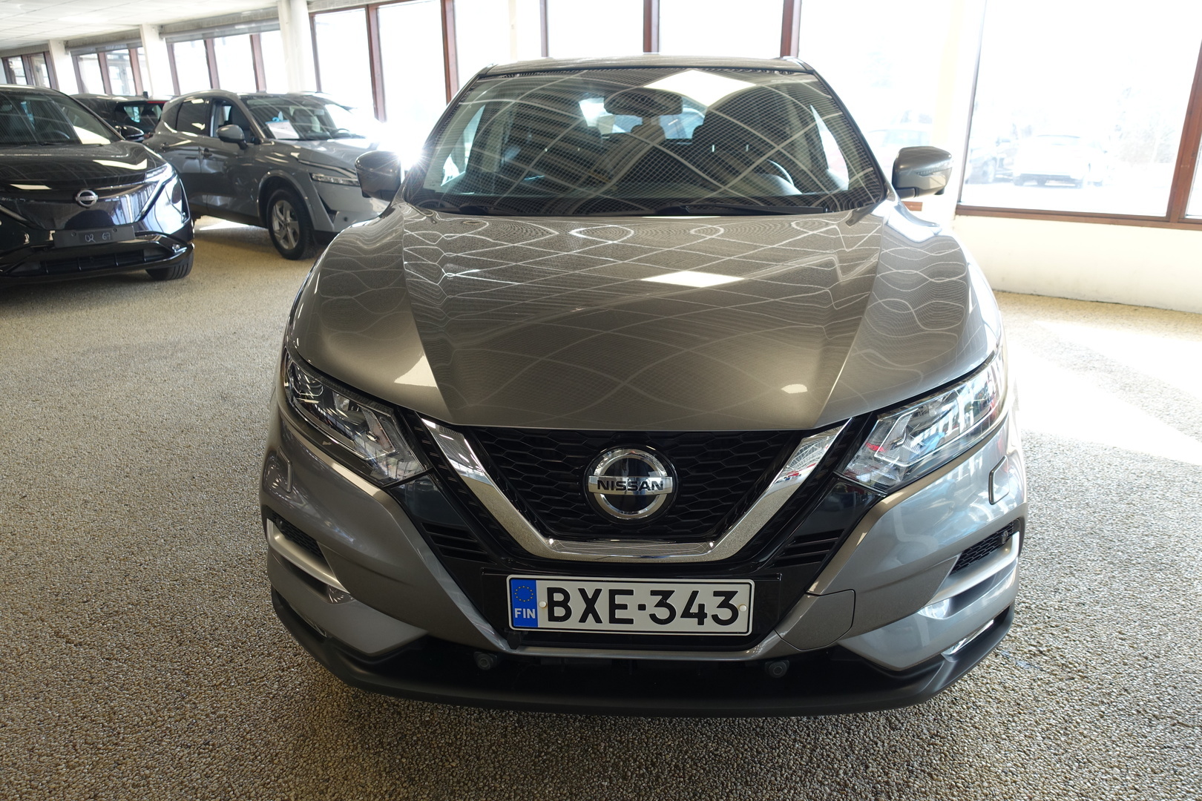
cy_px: 400
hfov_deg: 73.7
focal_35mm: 24
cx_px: 601
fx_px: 801
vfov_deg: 53.1
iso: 125
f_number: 2.8
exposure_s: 1/60
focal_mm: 8.8
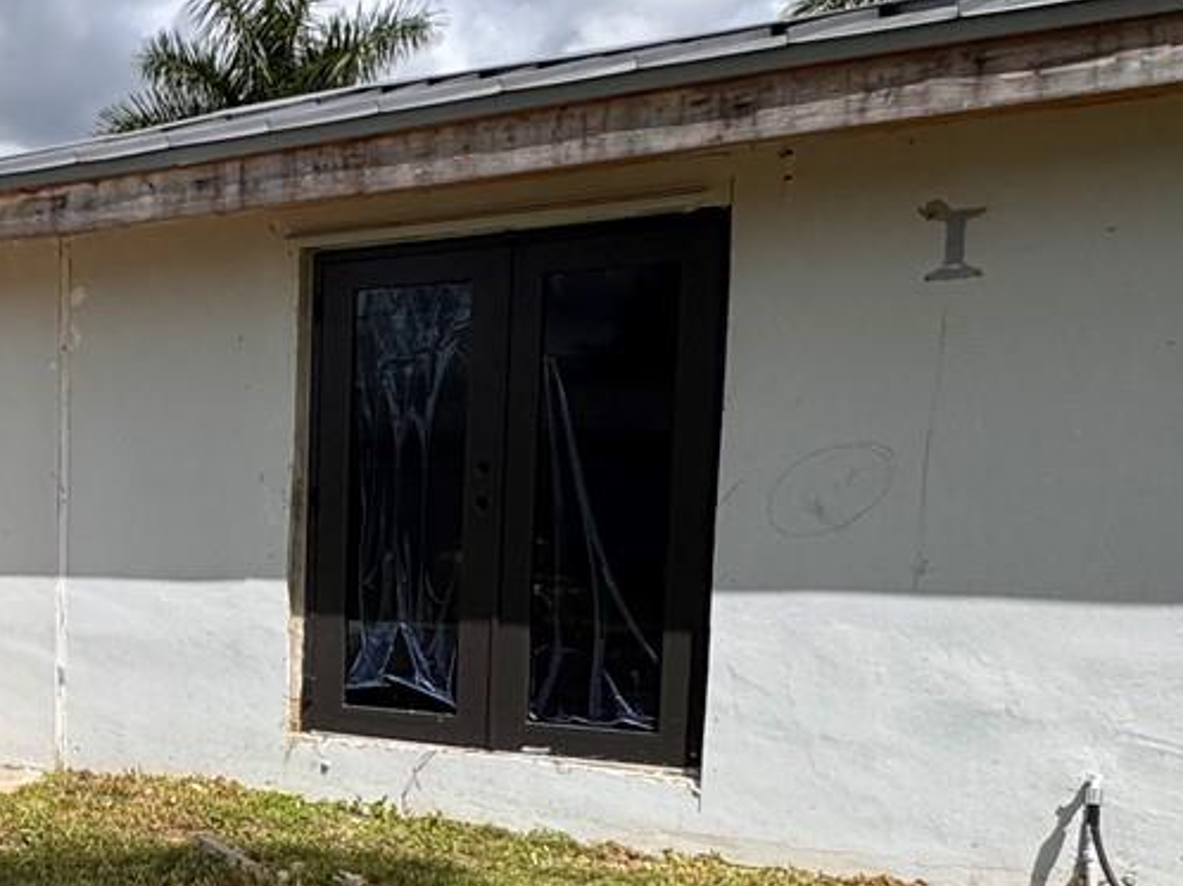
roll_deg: +0.1
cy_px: 639
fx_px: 1537
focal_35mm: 45
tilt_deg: -6.4
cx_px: -249
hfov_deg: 33.8
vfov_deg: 31.7
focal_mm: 2.22
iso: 50
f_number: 2.2
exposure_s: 1/3106
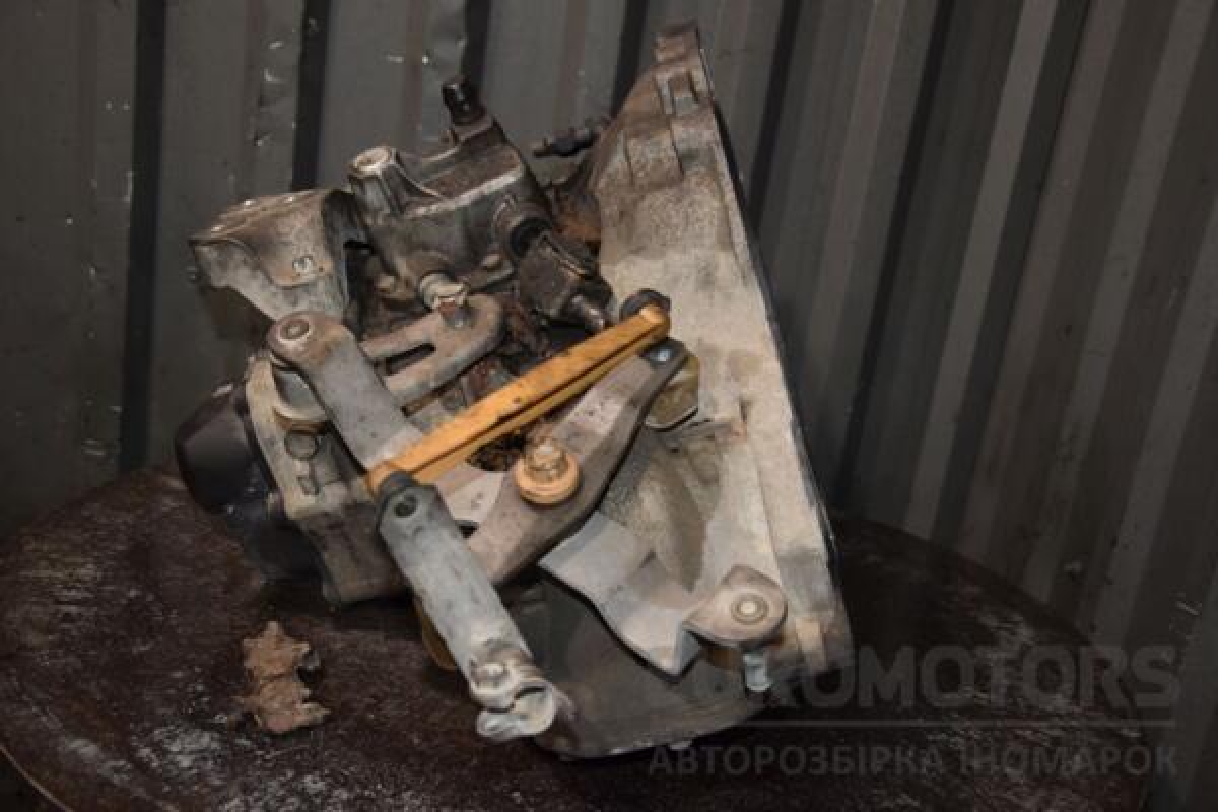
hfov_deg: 46.4
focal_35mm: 42
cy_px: 406
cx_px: 609
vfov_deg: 31.9
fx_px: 1421
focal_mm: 28
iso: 800
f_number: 5
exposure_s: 1/60
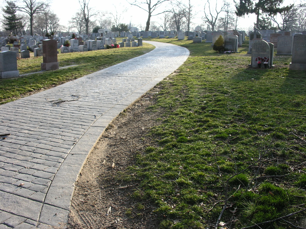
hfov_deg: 52.6
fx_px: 309
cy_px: 114
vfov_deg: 40.7
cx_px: 153
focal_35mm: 35
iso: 50
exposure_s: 1/118
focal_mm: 8.9
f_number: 5
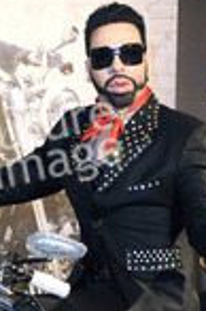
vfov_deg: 15.4
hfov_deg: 10.4
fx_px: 1136
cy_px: 260
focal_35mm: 132
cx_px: 75
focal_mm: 48
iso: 1000
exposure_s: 1/100
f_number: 5
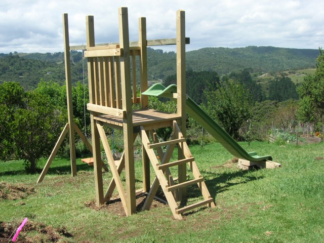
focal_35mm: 38
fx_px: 356
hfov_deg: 49.0
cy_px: 122
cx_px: 162
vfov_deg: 37.7
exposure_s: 1/413
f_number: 4.8
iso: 64
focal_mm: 7.8
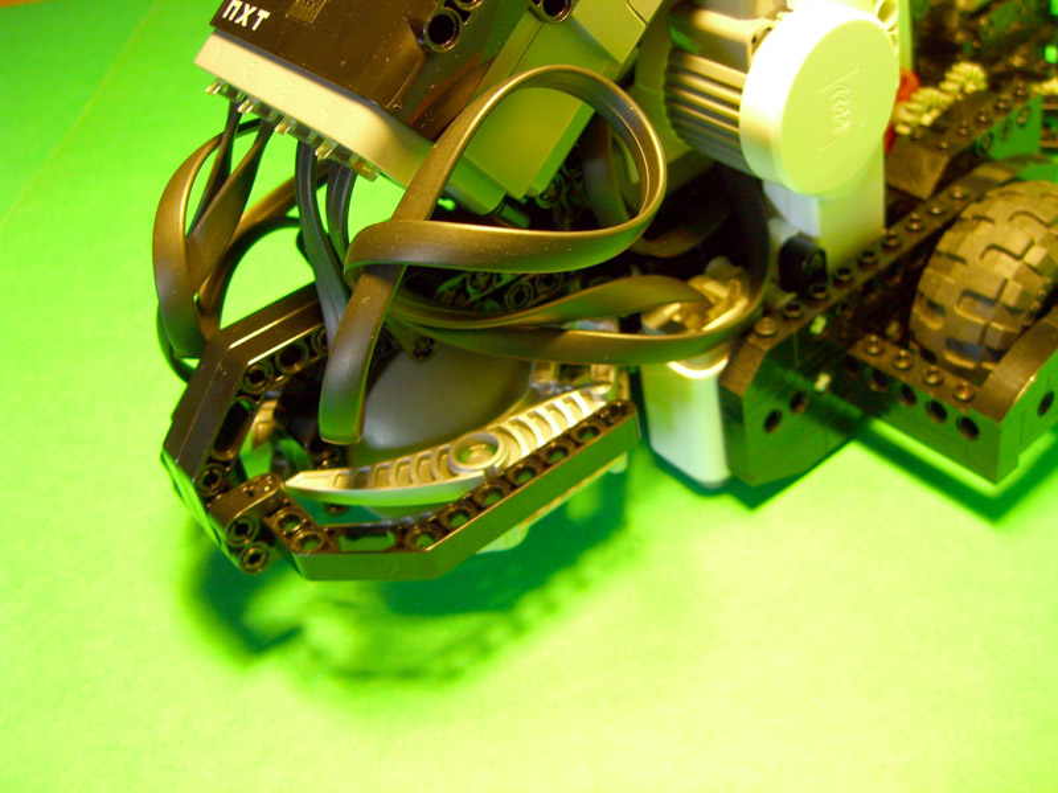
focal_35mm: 38
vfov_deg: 37.7
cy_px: 396
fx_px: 1161
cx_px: 529
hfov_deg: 49.0
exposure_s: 1/15
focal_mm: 7.9
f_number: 2.8
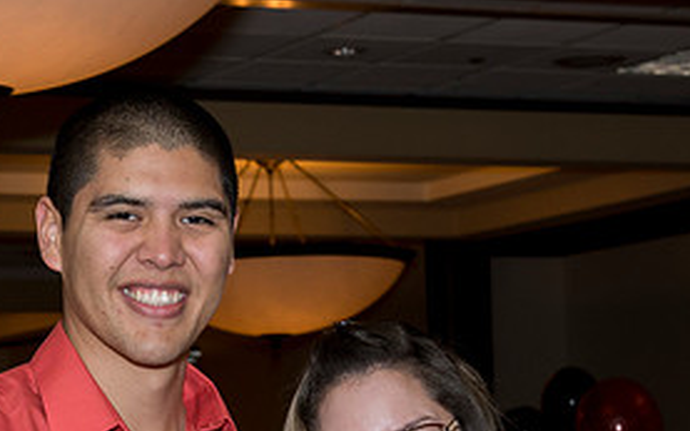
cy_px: 430
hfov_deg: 14.4
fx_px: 2707
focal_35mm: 144
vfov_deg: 9.0
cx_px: 67
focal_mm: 48
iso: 800
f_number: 6.3
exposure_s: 1/80
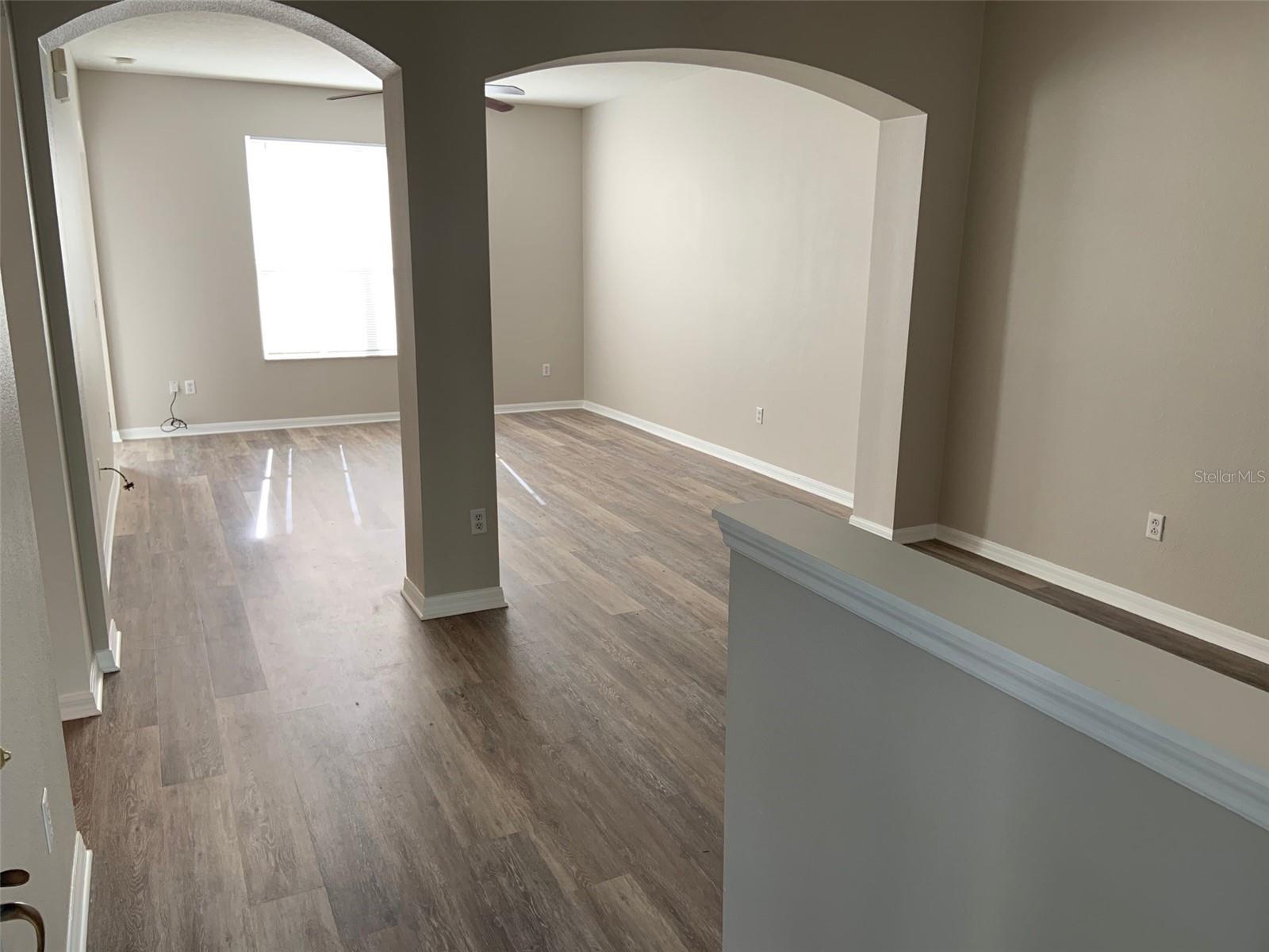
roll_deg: +0.1
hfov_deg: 67.3
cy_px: 476
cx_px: 634
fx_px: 953
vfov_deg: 53.1
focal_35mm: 26
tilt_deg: -13.0
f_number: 1.8
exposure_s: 1/121
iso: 80
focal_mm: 4.25
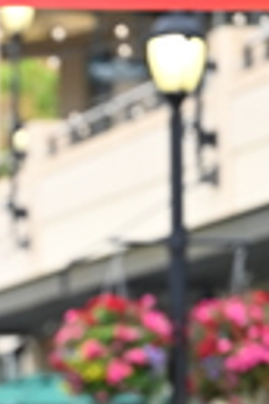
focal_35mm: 338
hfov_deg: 4.1
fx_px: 3788
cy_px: 366
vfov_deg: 6.1
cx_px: -39
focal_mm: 79
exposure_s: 1/1600
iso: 1000
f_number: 2.8
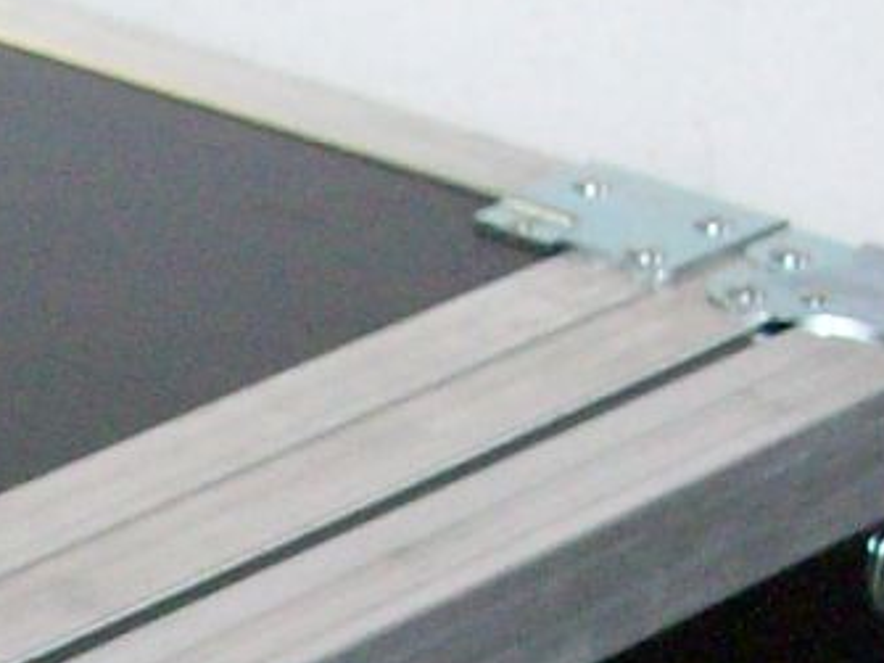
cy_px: 1622
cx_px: -815
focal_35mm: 257
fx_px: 6561
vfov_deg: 5.6
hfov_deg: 7.4
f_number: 3.2
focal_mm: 7.1
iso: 160
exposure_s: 1/65.1
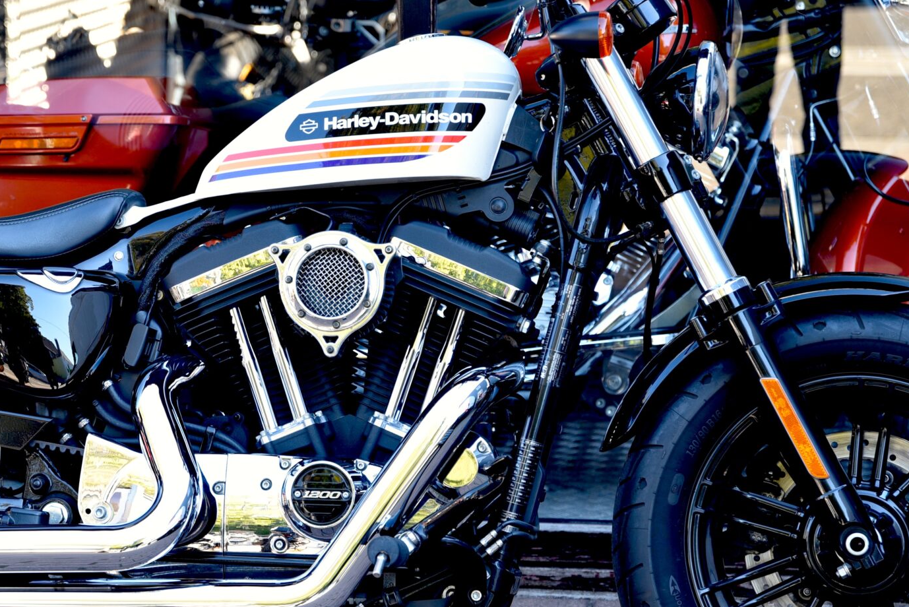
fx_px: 3284
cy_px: 289
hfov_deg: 15.7
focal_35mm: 130
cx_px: 303
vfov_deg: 10.6
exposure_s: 1/60
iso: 200
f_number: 4
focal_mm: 70
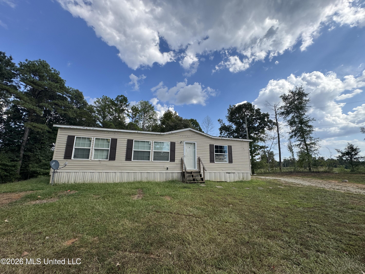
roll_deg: -1.1
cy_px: 137
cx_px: 182
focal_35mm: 14
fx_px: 148
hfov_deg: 102.1
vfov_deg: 85.7
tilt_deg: +11.4
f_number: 2.2
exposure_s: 1/1063
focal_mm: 2.22
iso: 50
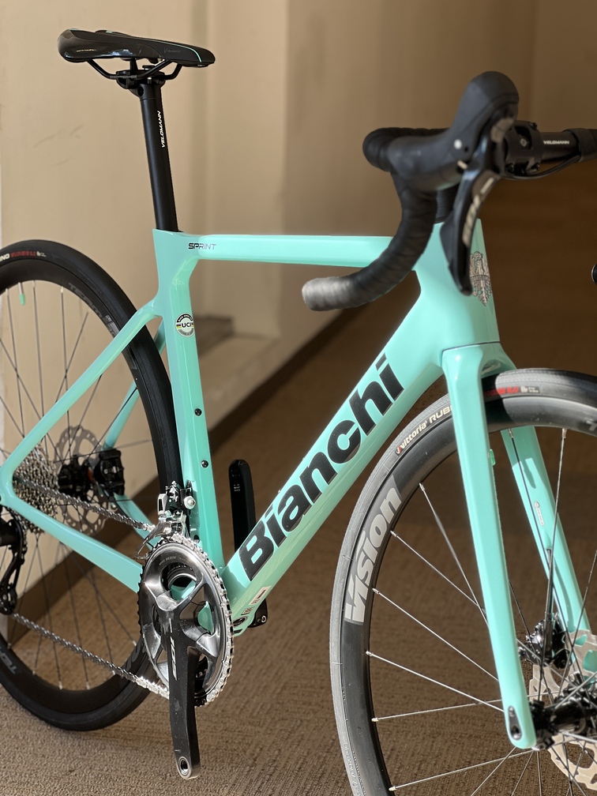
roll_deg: -1.4
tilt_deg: -11.9
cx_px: 298
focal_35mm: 77
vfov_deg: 25.3
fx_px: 1771
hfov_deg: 19.1
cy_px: 398
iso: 40
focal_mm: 9
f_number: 2.8
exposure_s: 1/132
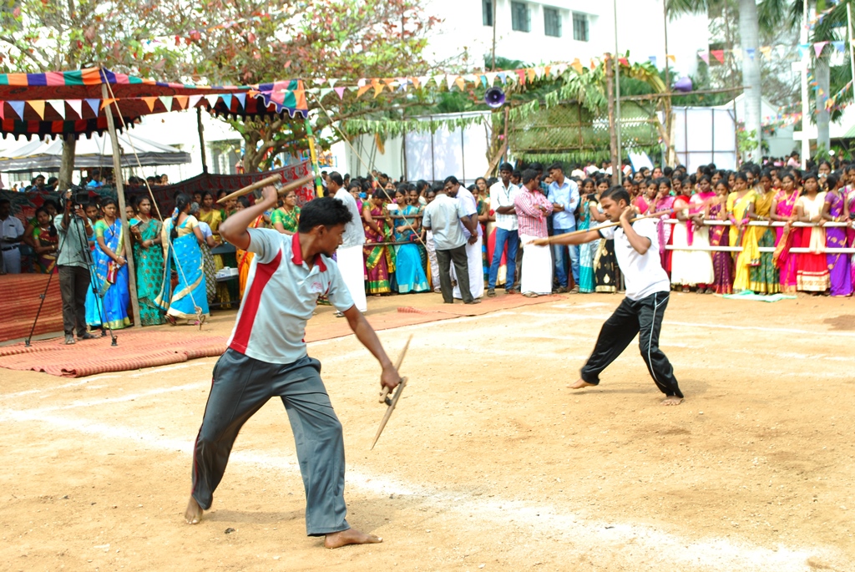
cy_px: 286
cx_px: 428
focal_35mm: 48
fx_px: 1141
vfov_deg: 28.1
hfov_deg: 41.1
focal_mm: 32
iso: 200
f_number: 8
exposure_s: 1/125
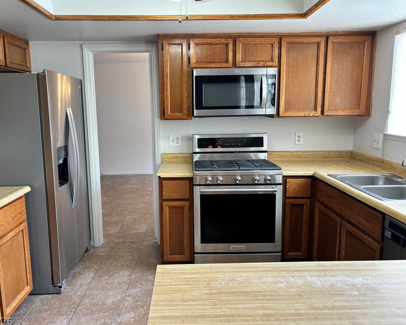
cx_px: 189
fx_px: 336
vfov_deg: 51.5
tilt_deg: -8.0
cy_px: 160
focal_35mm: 28
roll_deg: +0.7
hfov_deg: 62.2
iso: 80
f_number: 1.6
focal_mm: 5.96
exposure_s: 1/60
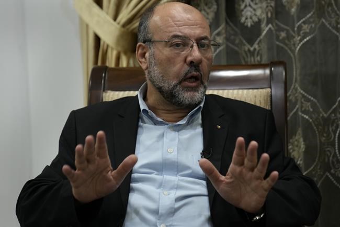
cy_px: 114
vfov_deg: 19.4
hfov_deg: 28.9
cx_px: 170
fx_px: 661
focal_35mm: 70
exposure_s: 1/200
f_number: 2.8
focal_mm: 70
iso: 1250
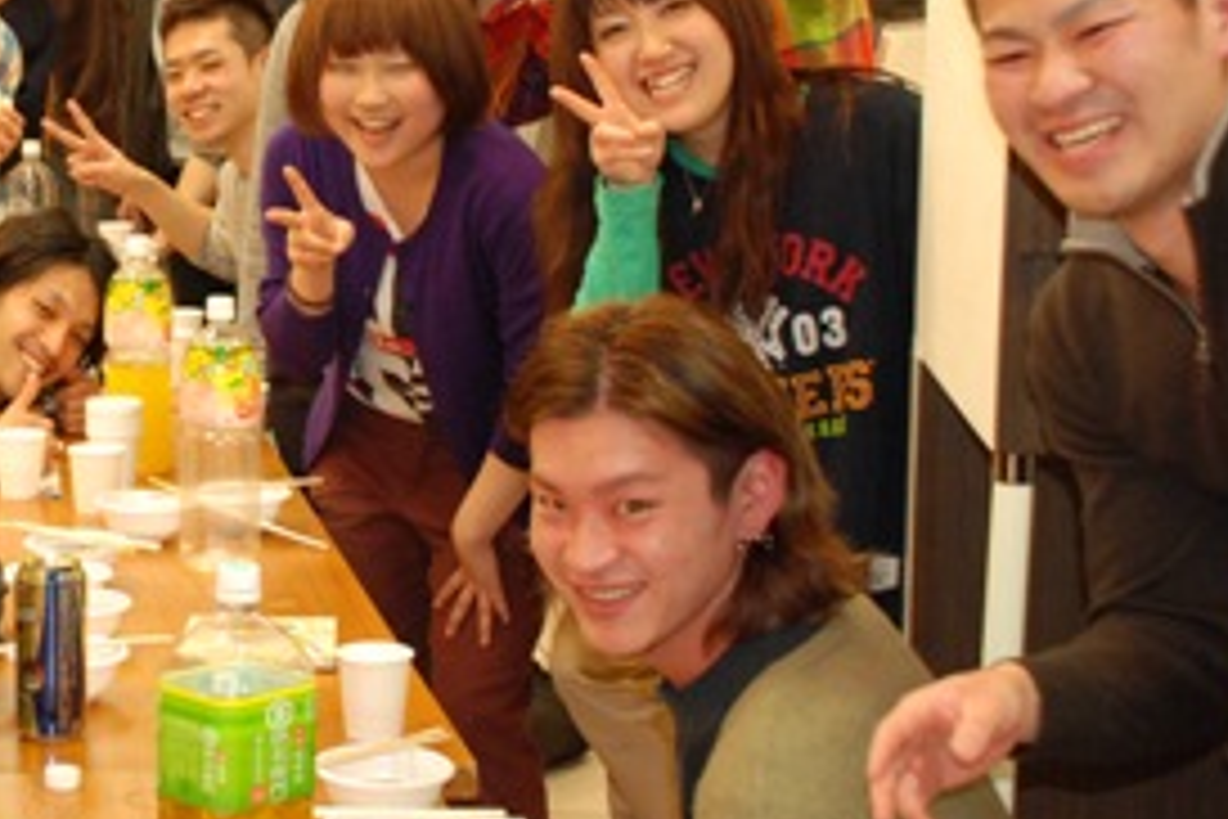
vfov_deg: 15.8
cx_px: 90
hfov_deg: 23.0
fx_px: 2933
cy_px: 250
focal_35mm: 86
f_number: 5
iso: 1000
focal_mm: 28
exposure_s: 1/60
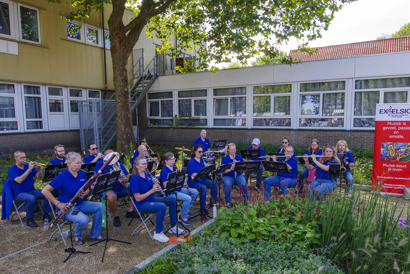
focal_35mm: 25
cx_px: 202
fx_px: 285
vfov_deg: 51.3
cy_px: 145
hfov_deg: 71.5
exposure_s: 1/50
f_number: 7.1
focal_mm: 15
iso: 200
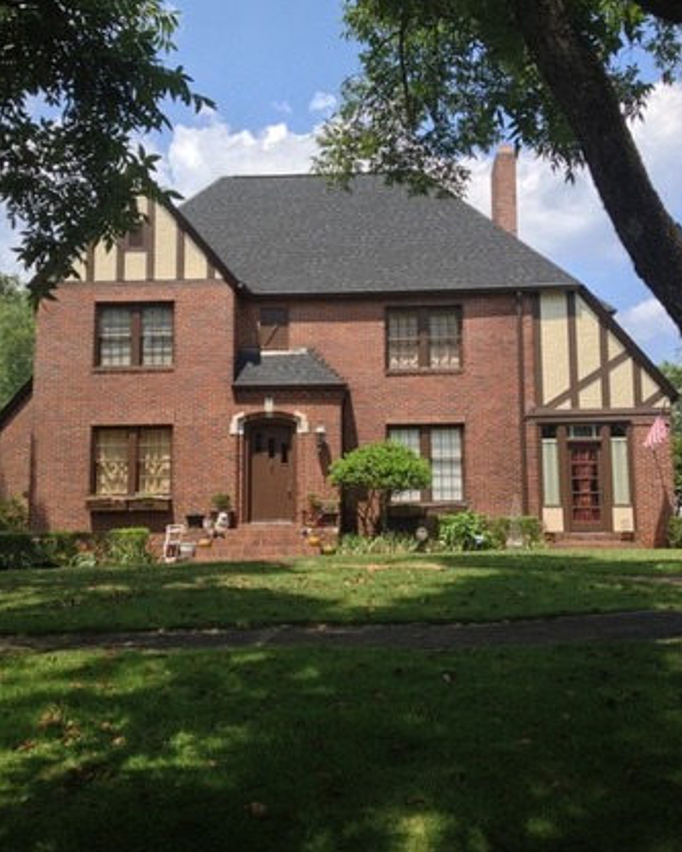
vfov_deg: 49.1
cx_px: 344
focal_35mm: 37
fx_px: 933
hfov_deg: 40.1
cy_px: 428
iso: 50
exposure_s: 1/778
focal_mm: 4.28
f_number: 2.4
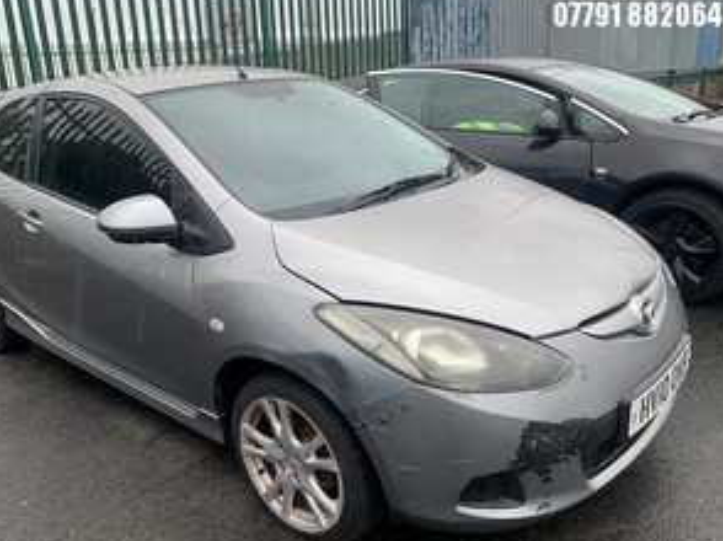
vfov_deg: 45.4
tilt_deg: -15.6
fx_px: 647
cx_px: 300
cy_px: 290
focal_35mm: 31
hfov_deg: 58.1
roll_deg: +5.5
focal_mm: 4.25
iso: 25
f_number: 1.8
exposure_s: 1/187
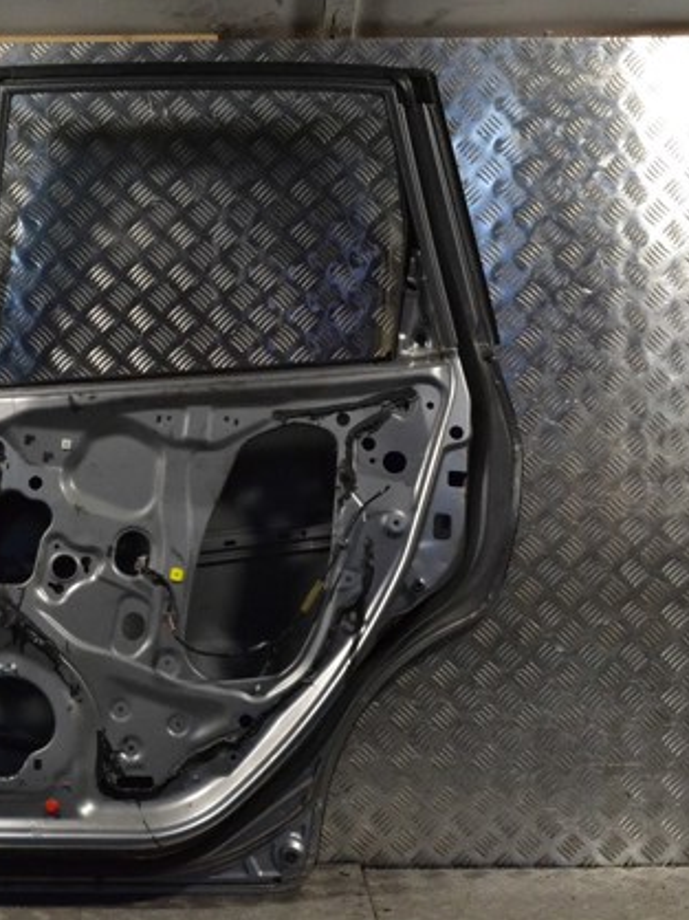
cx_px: 117
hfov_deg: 26.9
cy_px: 462
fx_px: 1408
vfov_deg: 36.2
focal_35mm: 53
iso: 3200
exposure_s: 1/500
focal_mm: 24
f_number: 11
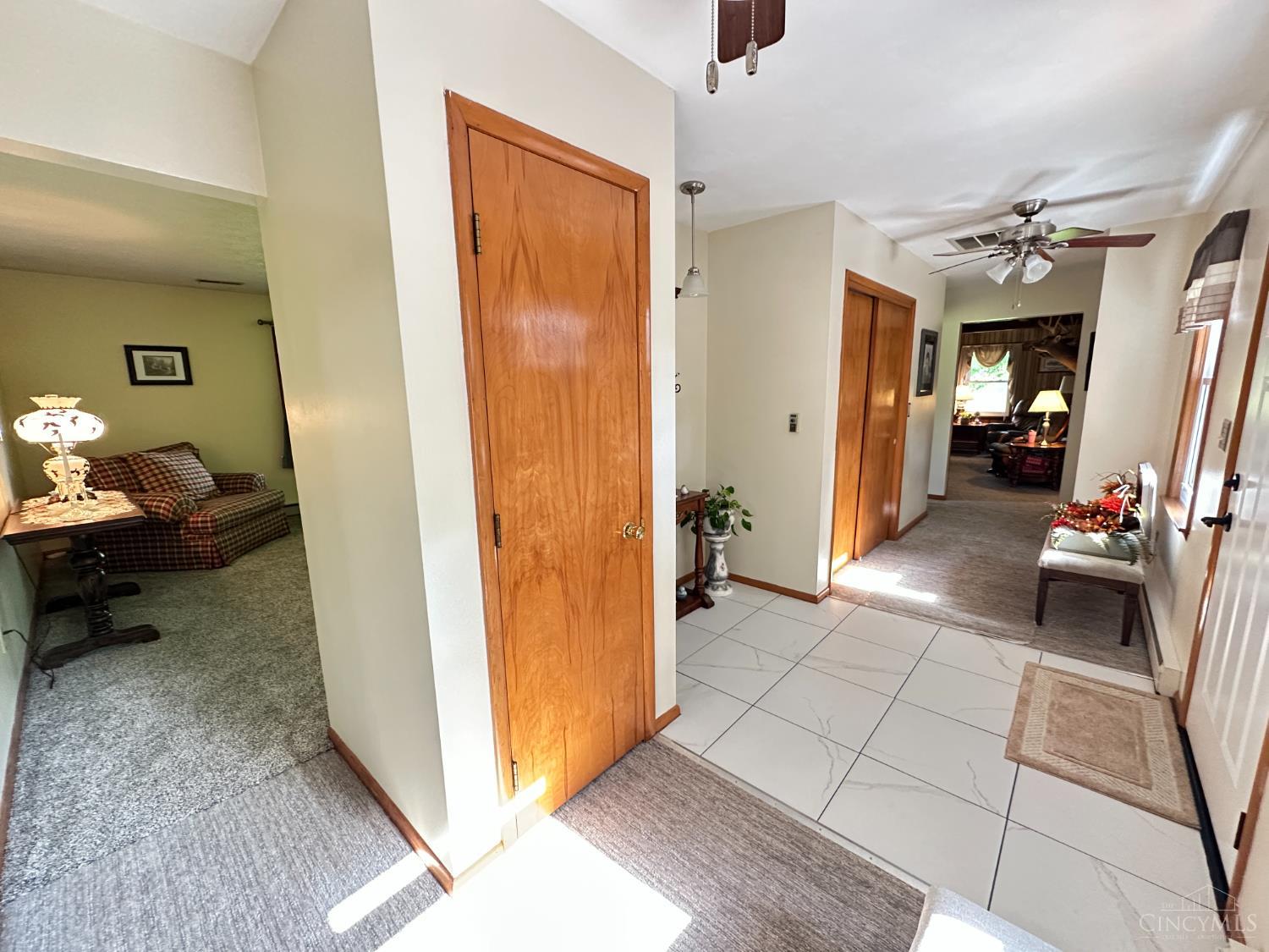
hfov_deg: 102.1
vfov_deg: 85.7
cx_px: 634
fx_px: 513
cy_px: 476
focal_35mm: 14
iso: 640
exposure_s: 1/60
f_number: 2.2
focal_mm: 2.22
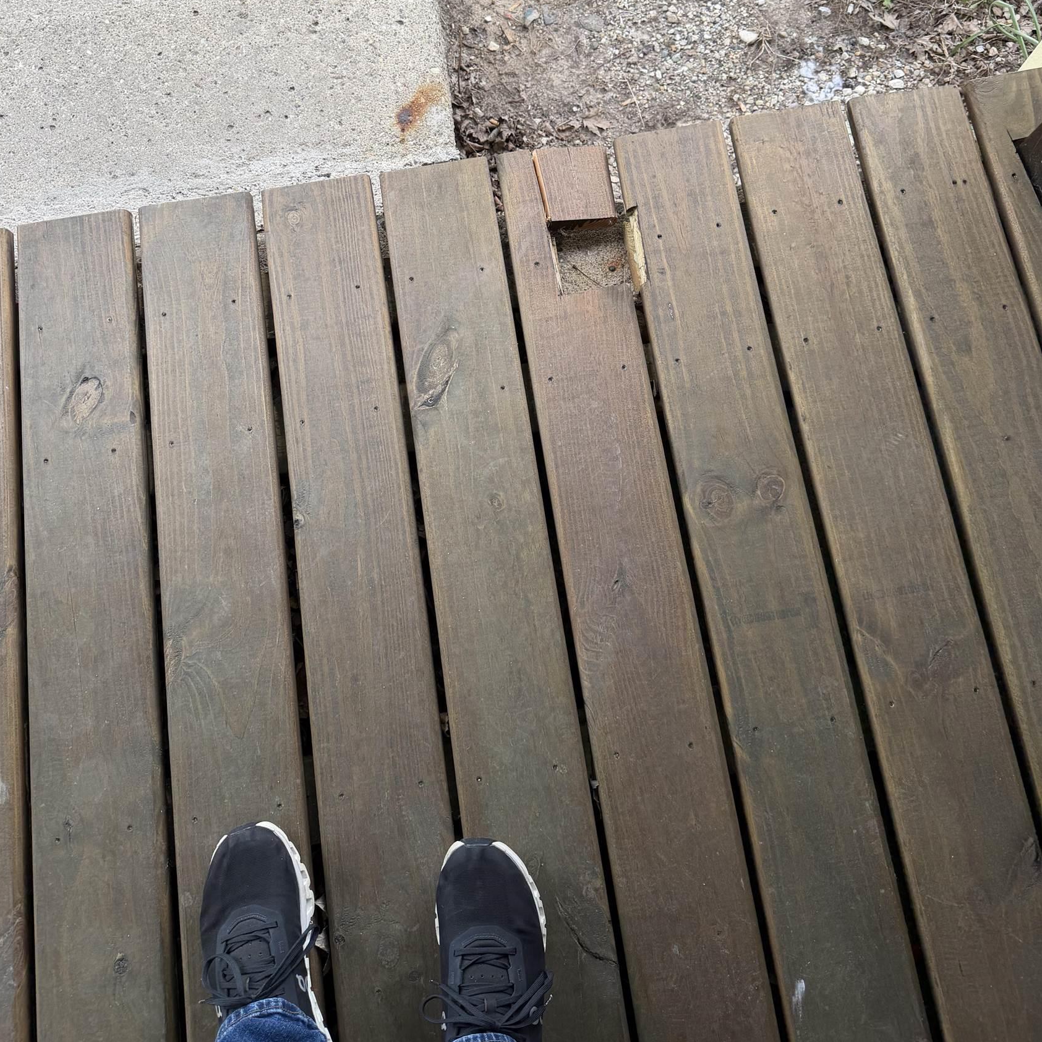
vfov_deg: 54.8
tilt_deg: -74.2
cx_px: 508
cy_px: 370
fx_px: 988
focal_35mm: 29
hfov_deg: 55.6
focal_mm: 6.76
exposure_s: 1/164
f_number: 1.78
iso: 64
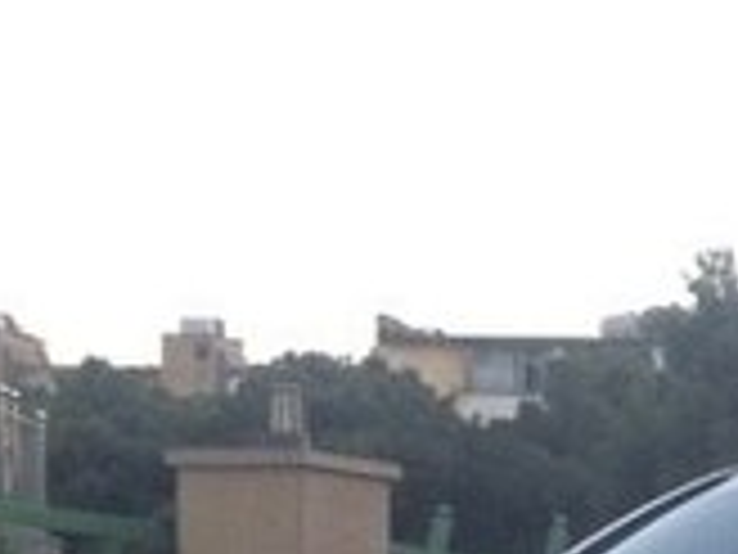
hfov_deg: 16.2
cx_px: 882
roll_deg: -1.9
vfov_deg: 11.7
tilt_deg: -5.6
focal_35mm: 117
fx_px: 2494
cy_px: 993
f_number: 2.2
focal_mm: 4.15
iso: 64
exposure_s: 1/33
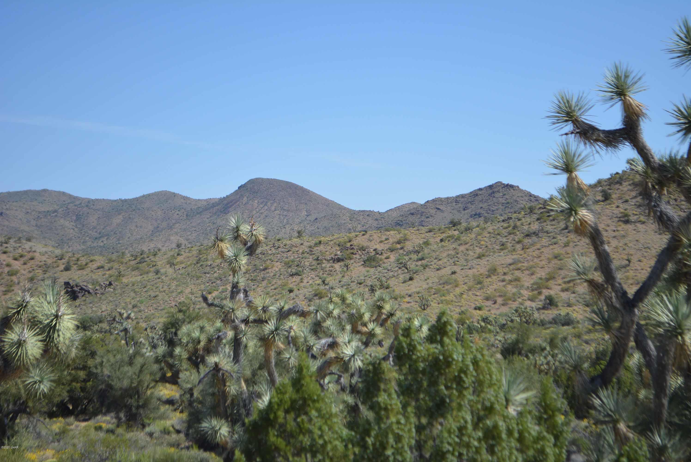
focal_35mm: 82
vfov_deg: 16.6
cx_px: 346
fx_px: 1585
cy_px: 231
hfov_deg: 24.6
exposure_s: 1/1600
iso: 400
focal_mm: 55
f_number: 6.3
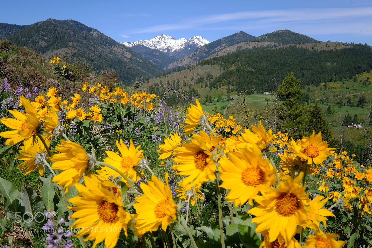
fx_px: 372
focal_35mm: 36
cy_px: 124
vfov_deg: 36.9
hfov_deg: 53.1
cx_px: 186
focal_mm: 24
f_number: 22
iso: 200
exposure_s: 1/75
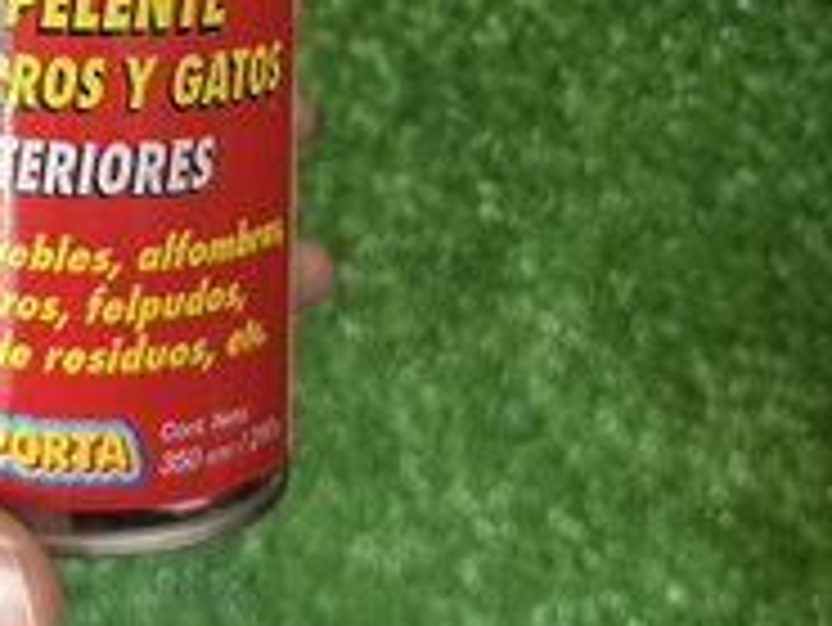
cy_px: -223
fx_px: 1660
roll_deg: +0.2
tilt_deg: -30.0
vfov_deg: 19.4
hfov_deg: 27.5
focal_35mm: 69
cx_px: 153
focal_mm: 6.86
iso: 160
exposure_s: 1/50
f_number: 1.78
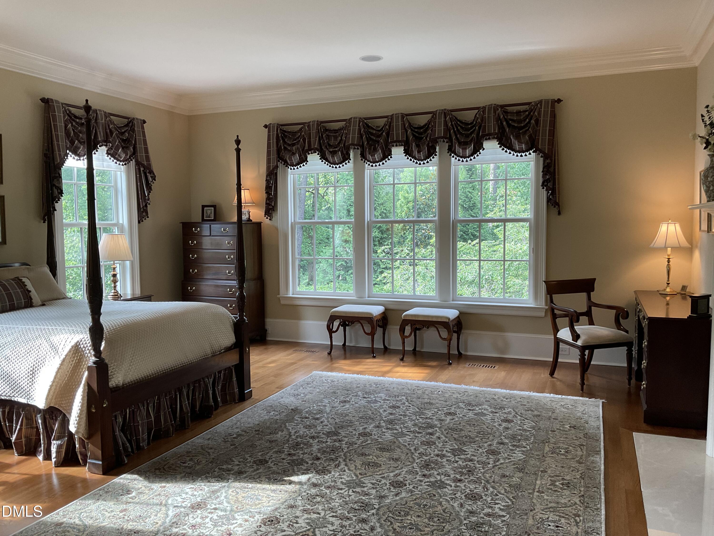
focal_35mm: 29
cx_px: 357
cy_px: 268
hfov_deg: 61.7
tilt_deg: -7.5
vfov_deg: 48.2
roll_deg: -0.1
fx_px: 598
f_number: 1.8
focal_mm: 3
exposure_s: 1/120
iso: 64
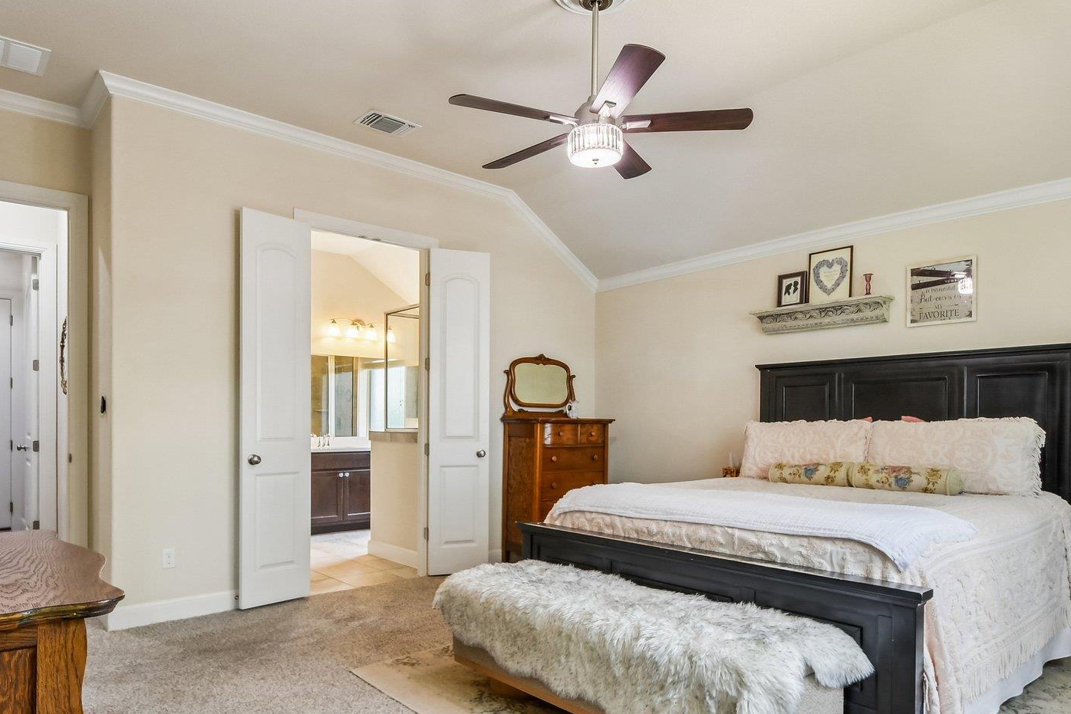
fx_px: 655
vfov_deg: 57.2
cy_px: 355
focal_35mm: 22
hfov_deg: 78.6
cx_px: 537
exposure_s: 1/15
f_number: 8
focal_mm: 10
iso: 400
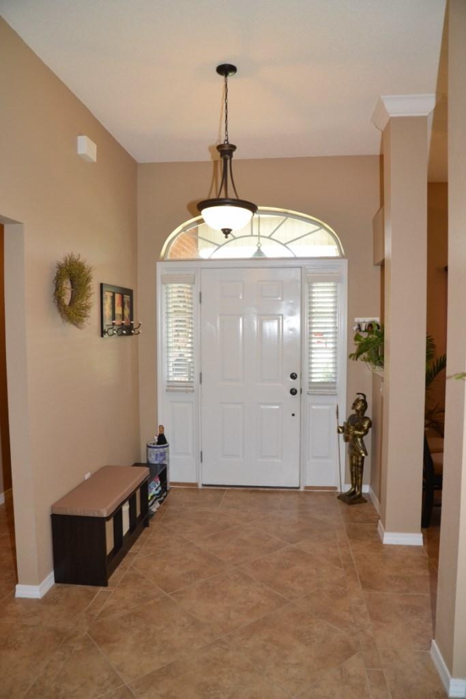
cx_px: 233
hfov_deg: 53.1
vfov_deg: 73.7
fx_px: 466
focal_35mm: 24
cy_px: 350
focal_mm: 16
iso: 500
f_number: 3.5
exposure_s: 1/60
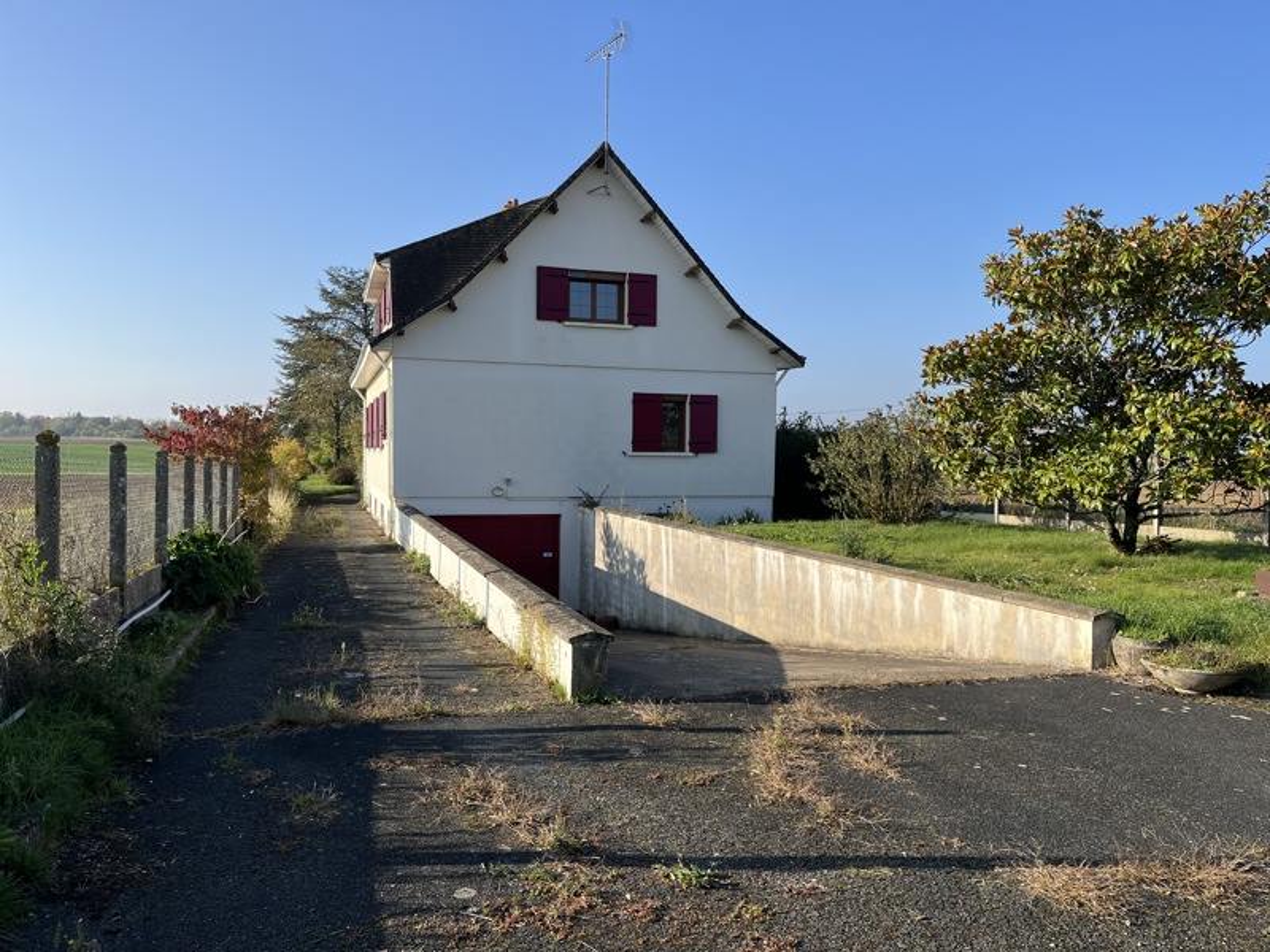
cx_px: 635
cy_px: 476
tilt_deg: -2.2
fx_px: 954
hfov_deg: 67.3
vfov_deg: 53.1
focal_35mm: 26
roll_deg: -0.3
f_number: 1.6
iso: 50
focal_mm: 5.1
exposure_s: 1/2513
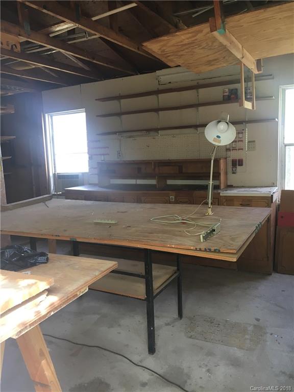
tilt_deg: -7.1
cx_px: 147
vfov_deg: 61.7
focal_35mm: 29
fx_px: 328
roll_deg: +2.8
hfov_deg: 48.2
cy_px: 196
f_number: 2.2
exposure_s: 1/30
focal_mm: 4.15
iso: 50
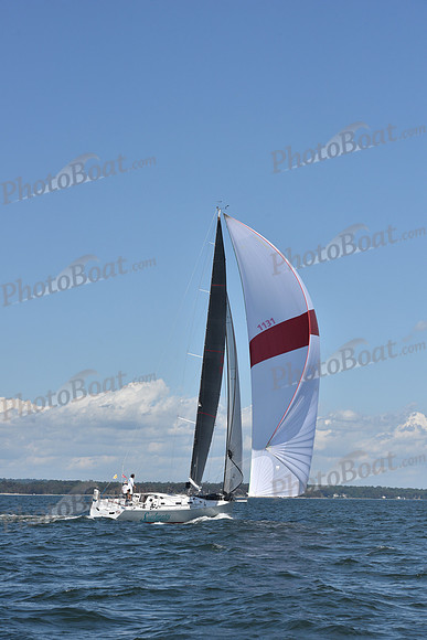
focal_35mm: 80
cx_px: 214
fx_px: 1422
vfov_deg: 25.4
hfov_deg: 17.1
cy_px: 320
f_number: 10
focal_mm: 80
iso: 320
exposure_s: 1/1250
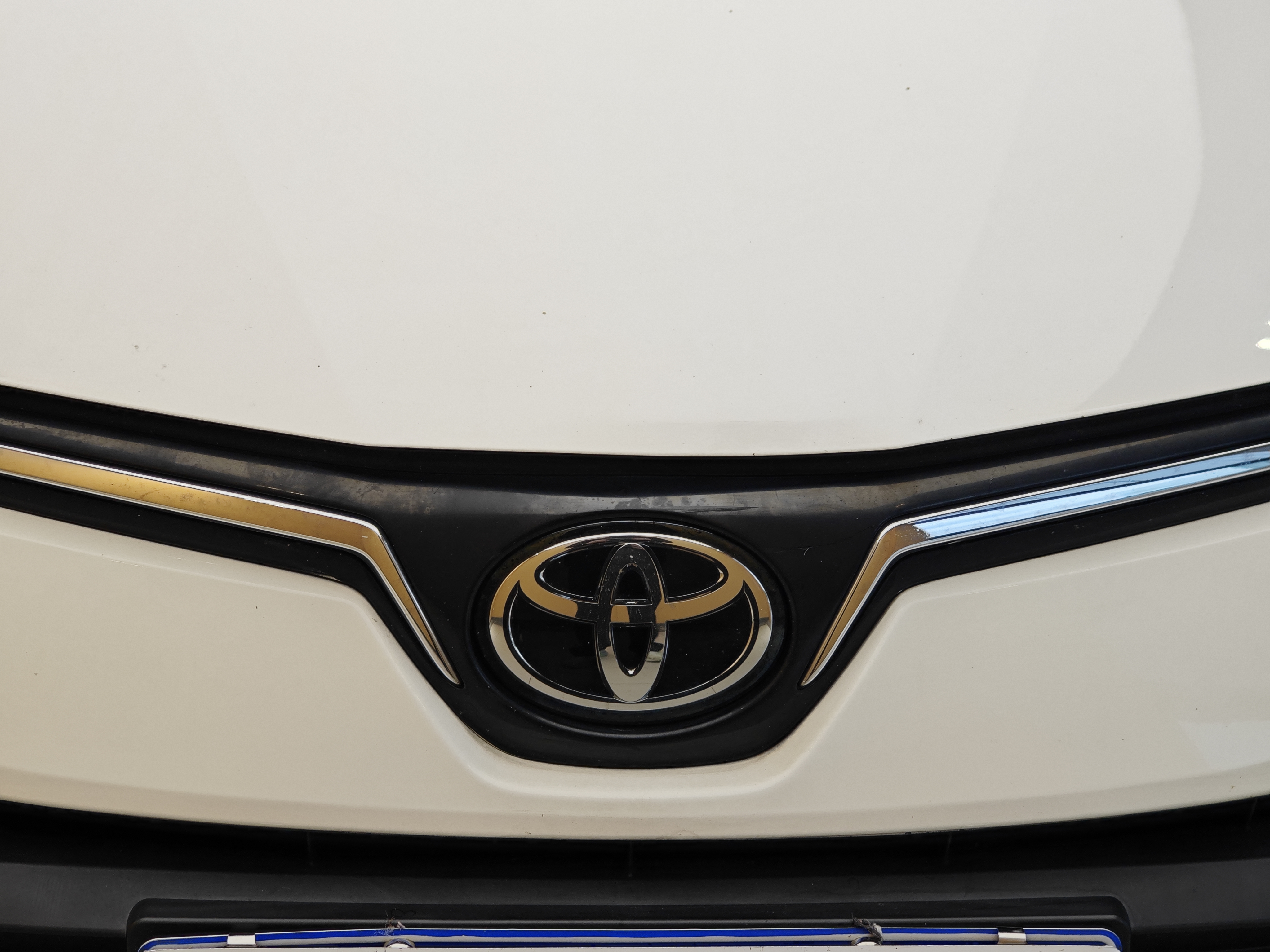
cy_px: 476
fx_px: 2752
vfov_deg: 19.6
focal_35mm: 75
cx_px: 635
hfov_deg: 26.0
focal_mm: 9.87
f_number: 1.8
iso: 80
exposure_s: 1/100
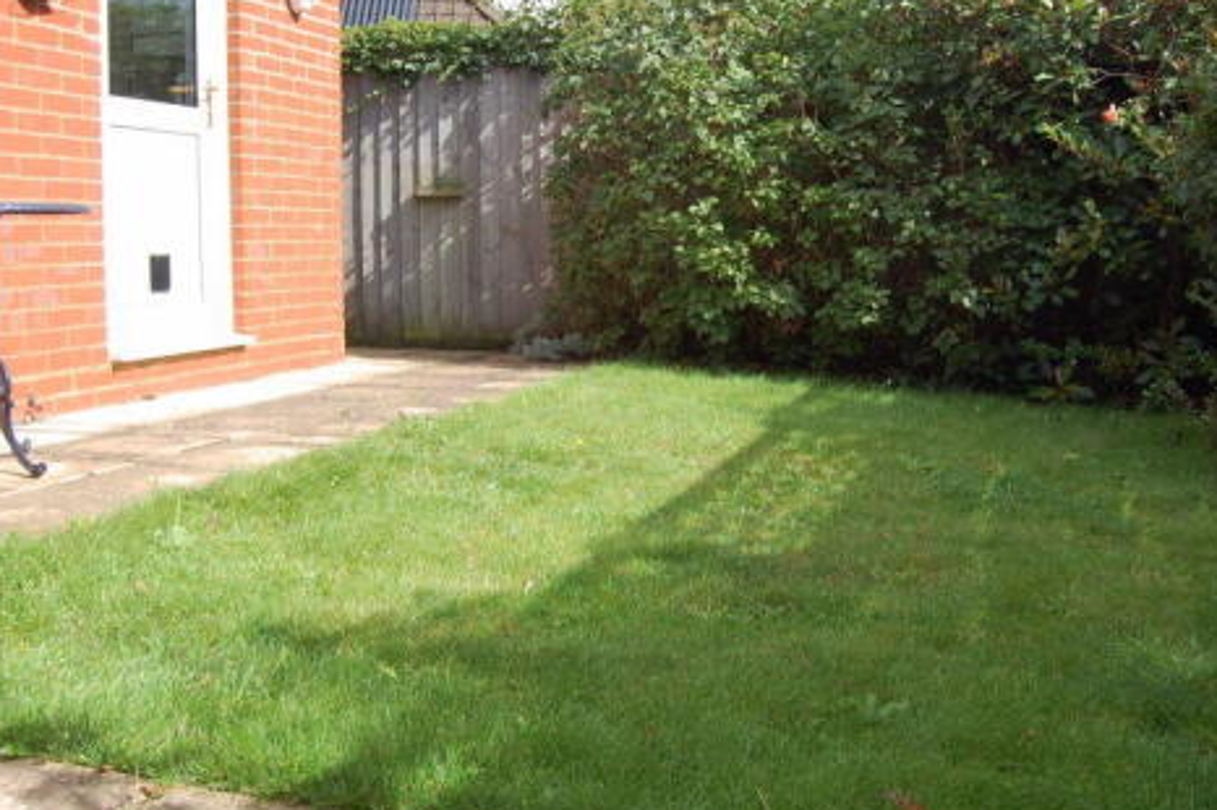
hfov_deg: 50.7
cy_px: 329
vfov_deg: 34.9
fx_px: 1284
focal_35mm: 38
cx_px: 666
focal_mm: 18
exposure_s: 1/250
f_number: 8
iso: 200
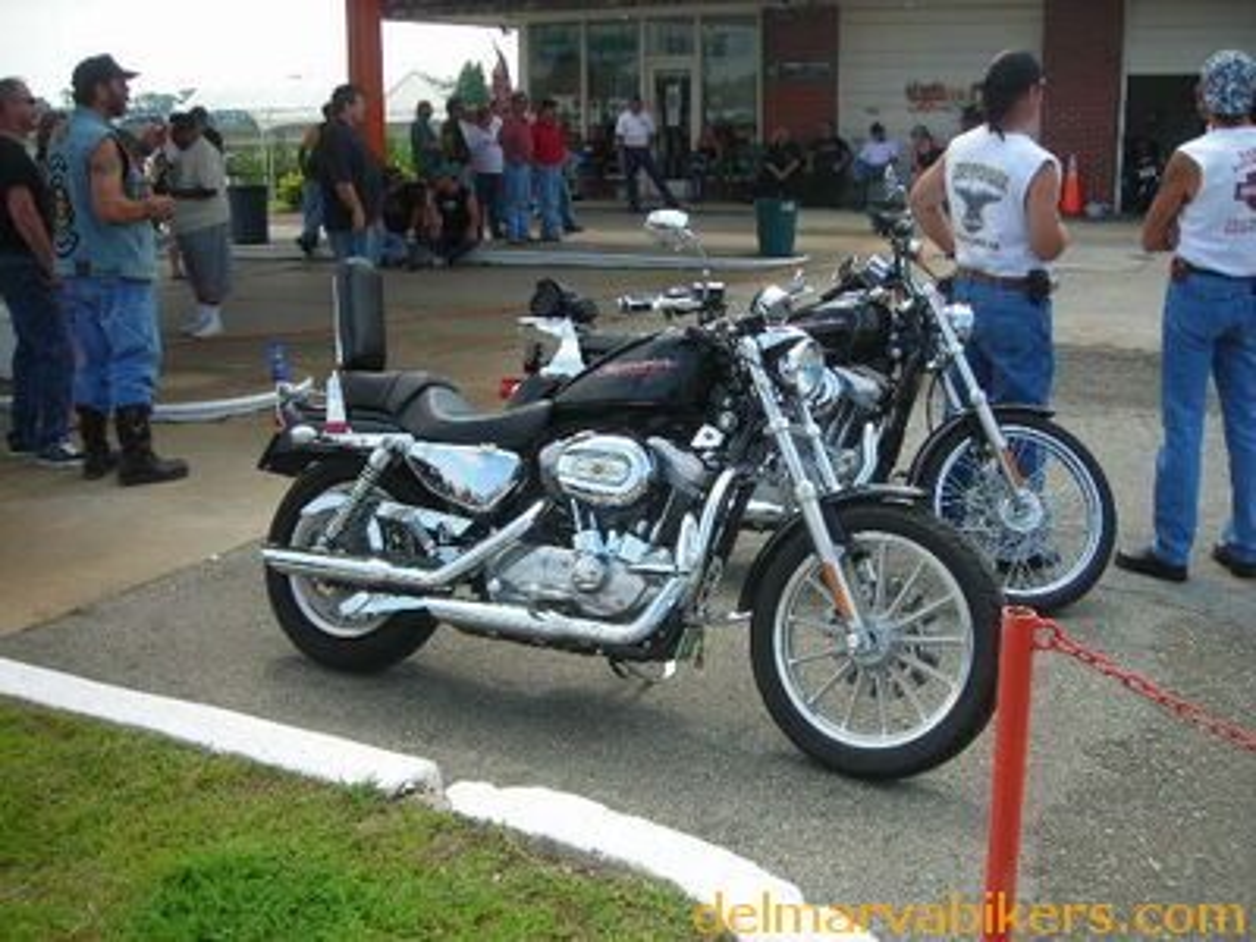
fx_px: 1379
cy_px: 471
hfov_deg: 49.0
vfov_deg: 37.7
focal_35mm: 38
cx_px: 628
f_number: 3.2
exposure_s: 1/308
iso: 50
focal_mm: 6.3
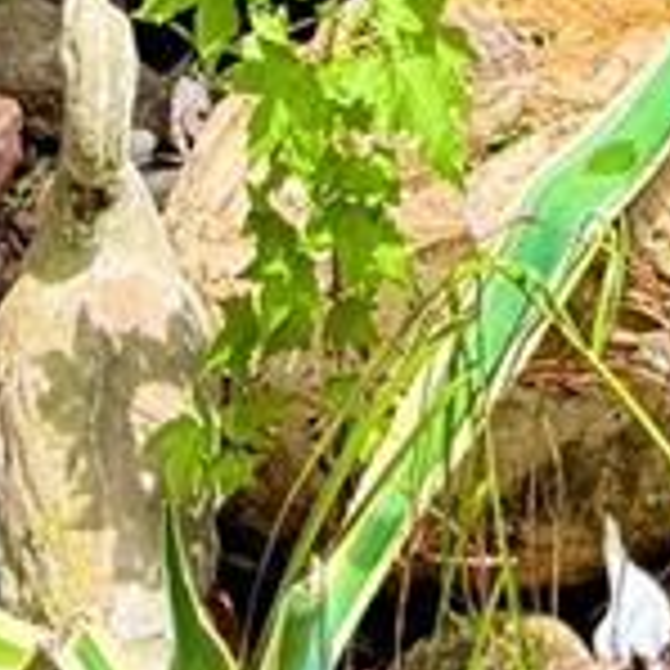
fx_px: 3745
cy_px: -1772
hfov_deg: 10.2
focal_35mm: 171
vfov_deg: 7.8
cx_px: 315
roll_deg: +0.4
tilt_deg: -7.3
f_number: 1.78
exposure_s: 1/735
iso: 100
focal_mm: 6.76
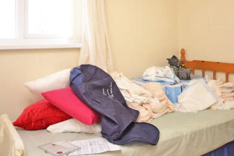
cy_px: 36
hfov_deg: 54.6
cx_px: 121
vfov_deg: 36.9
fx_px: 227
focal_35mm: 35
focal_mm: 13
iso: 400
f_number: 4.5
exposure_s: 1/80
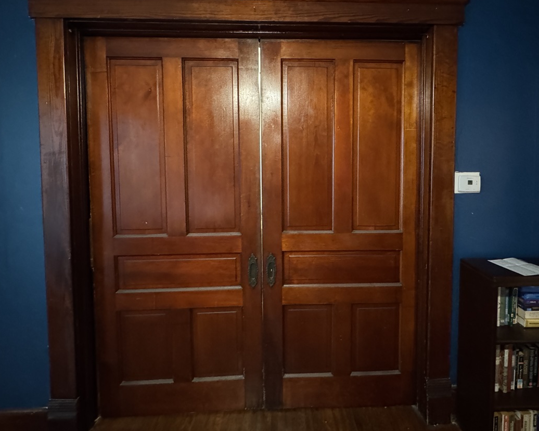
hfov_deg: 82.9
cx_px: 301
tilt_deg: -3.3
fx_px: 303
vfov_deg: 70.4
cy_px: 180
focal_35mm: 19
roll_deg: +0.0
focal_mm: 2.22
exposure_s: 1/30
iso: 1600
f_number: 2.2
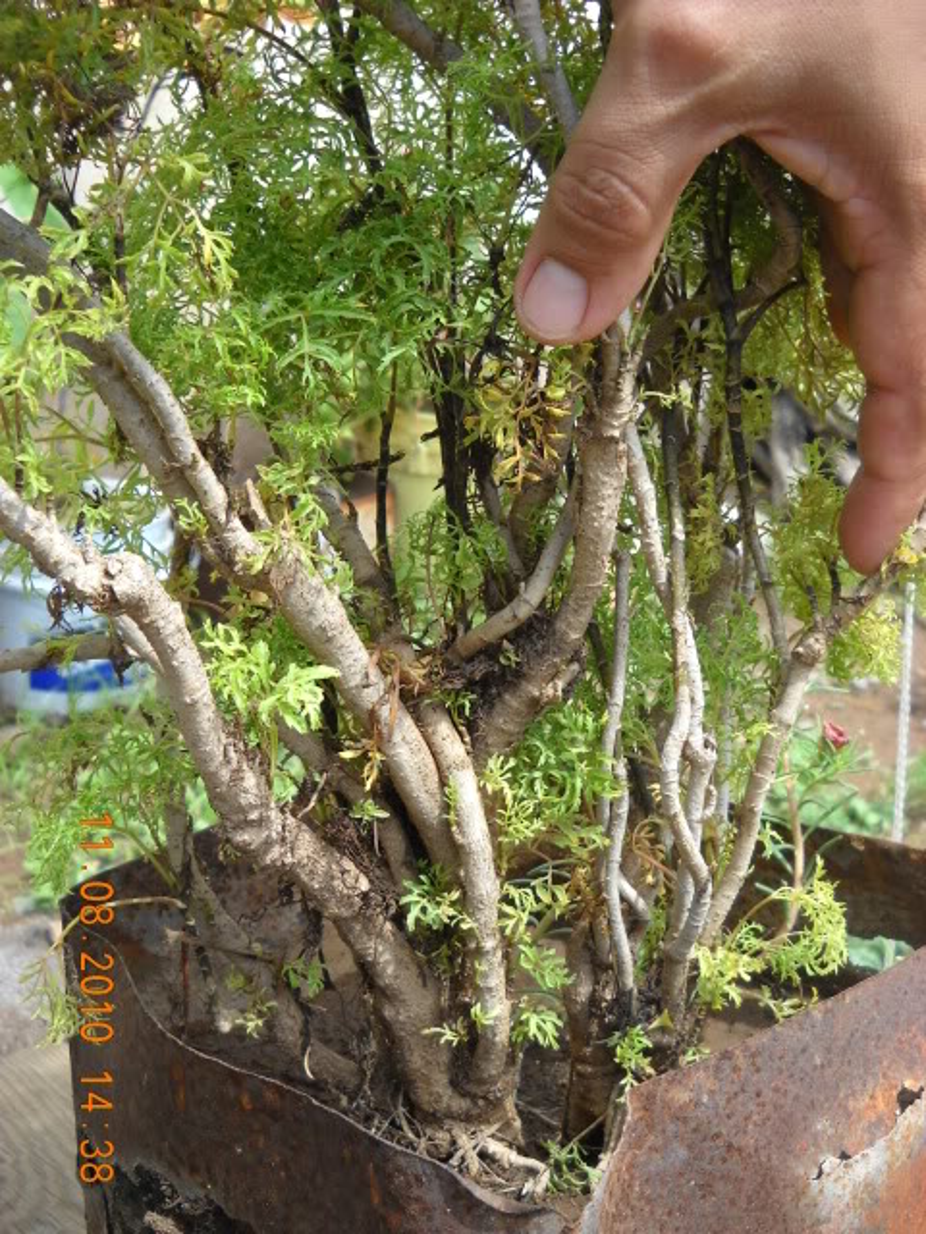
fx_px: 1462
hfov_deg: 35.1
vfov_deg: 45.8
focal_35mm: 41
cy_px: 617
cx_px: 463
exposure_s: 1/228
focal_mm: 6.72
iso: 64
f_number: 3.1
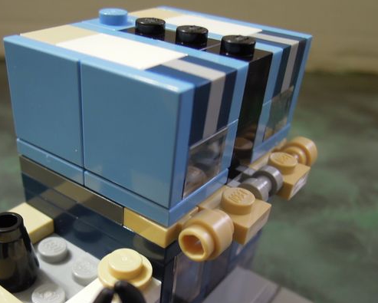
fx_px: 425
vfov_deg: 38.5
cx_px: 140
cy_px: 216
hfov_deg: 47.4
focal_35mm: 38
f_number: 2.2
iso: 160
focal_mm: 4.3
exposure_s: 1/8
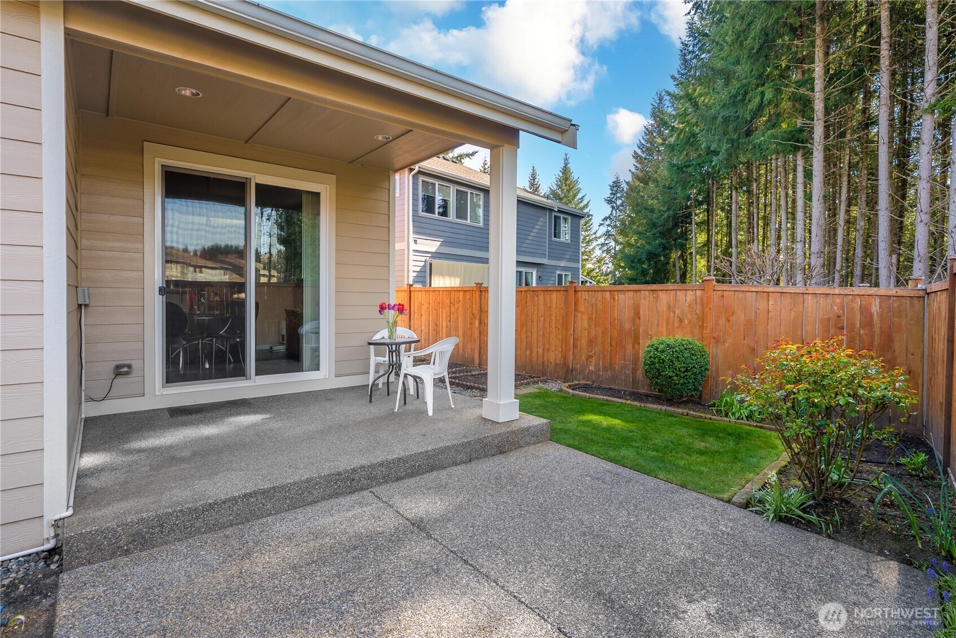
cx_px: 478
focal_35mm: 16
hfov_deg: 96.7
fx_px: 425
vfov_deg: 73.8
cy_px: 319
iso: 80
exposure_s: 1/40
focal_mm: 16
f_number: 7.1
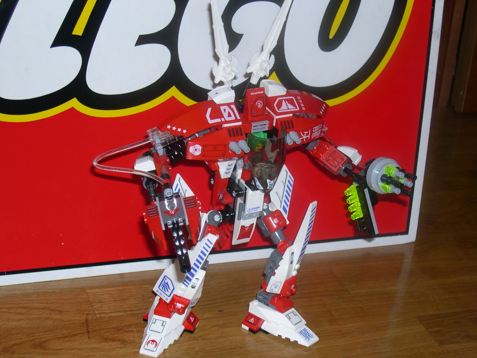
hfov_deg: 25.0
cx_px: 237
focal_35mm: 78
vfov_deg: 18.9
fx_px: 1075
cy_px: 181
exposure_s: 1/60
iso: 100
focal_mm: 16.3
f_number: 4
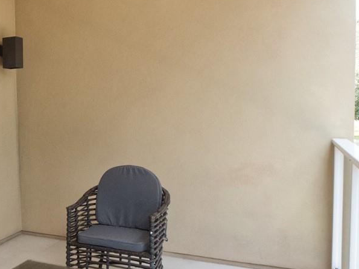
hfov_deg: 37.4
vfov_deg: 33.5
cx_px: -27
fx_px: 446
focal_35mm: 43
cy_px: 160
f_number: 9
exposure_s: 1/125
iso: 1600
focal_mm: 8
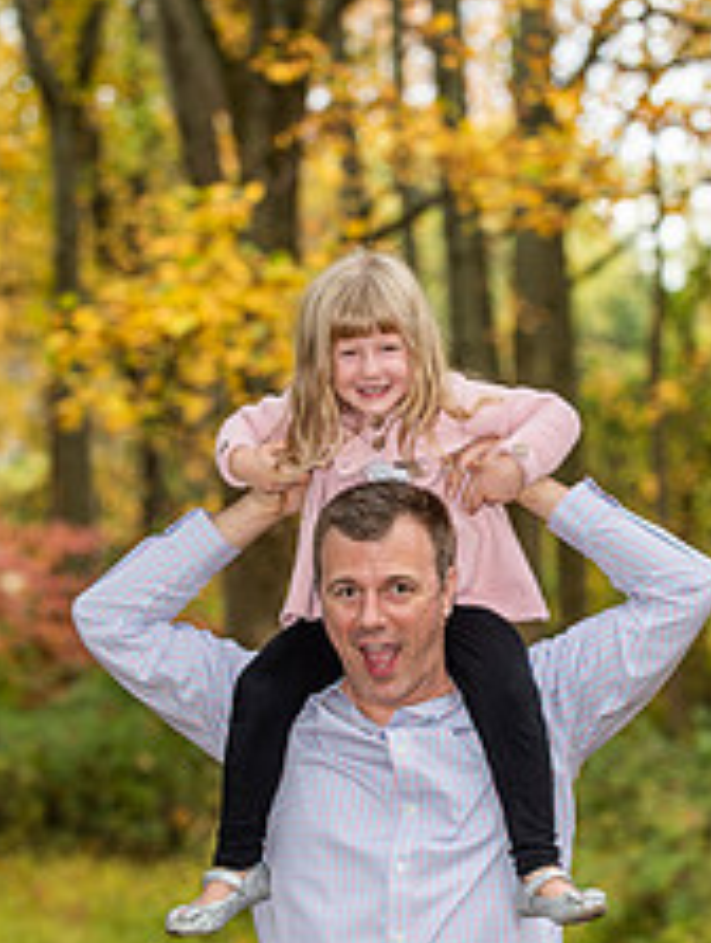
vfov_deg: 10.7
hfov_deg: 8.1
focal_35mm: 184
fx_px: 5025
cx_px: 440
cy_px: 478
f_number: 3.5
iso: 250
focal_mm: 95
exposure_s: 1/125
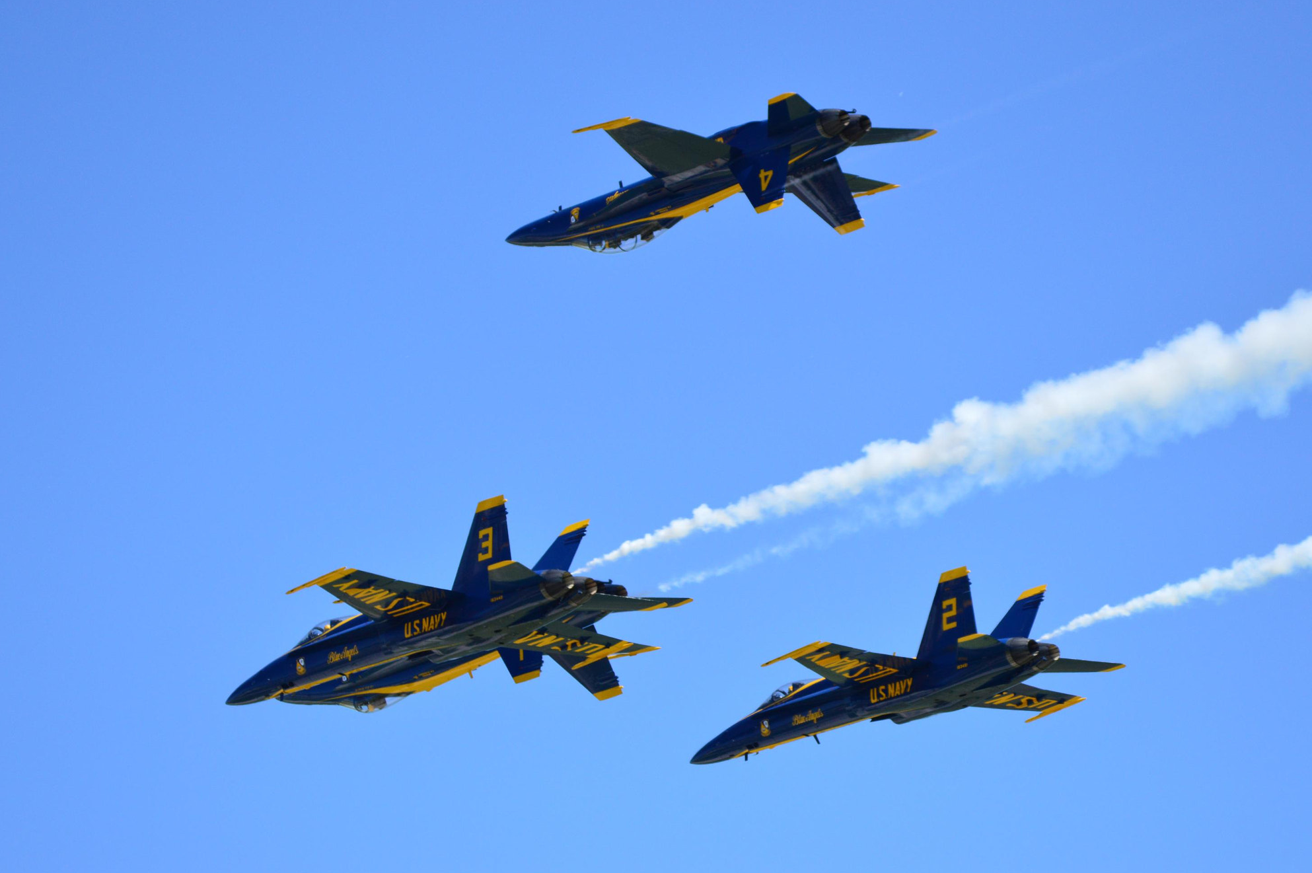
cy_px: 436
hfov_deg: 8.9
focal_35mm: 232
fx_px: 8449
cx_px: 655
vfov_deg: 5.9
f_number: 5.6
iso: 400
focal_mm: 150
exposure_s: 1/2000
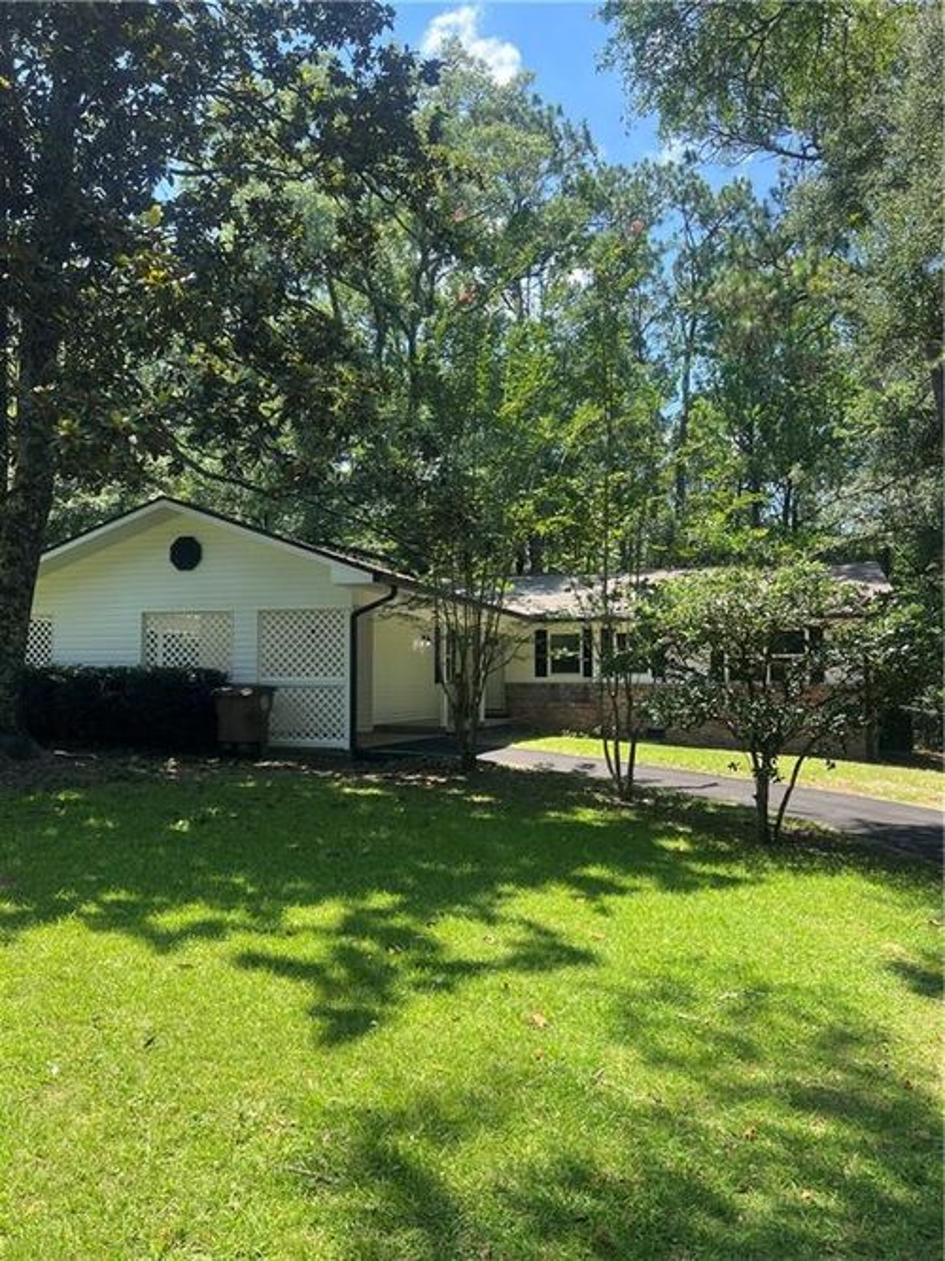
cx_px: 472
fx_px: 947
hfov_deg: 53.0
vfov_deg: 67.3
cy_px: 630
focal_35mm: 26
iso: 50
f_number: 1.5
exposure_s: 1/1000
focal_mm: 5.7
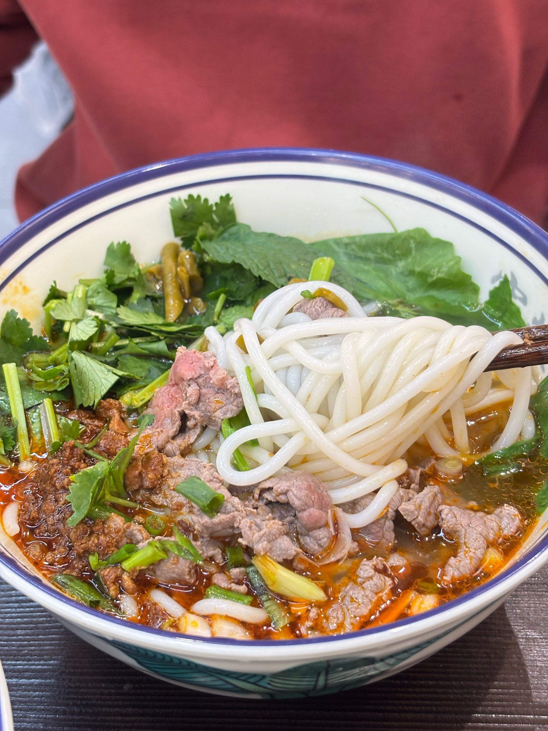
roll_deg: +1.2
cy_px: 366
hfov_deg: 28.0
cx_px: 274
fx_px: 1097
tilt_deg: -43.0
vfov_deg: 36.8
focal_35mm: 52
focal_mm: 5.96
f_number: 1.6
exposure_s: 1/50
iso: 100
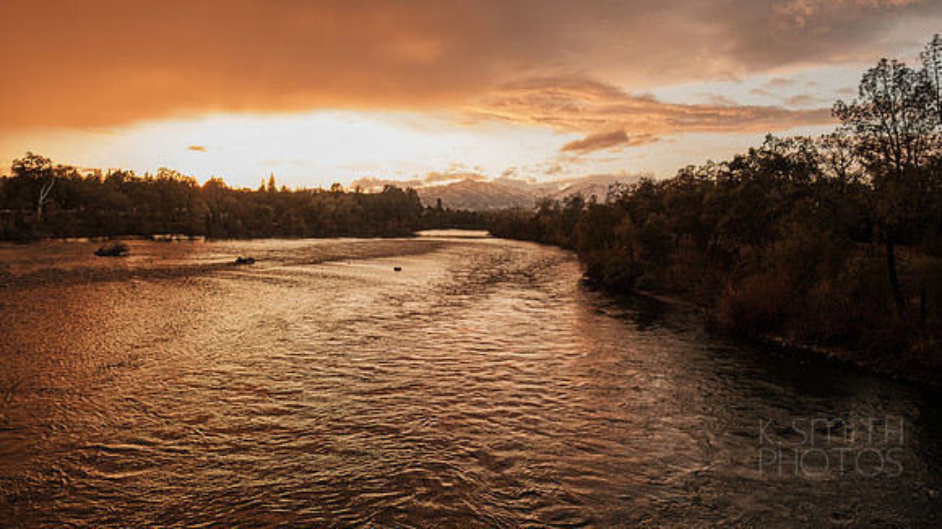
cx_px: 471
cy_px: 245
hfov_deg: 73.8
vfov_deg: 45.7
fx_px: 628
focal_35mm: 25
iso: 250
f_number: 2.2
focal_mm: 16
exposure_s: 1/500
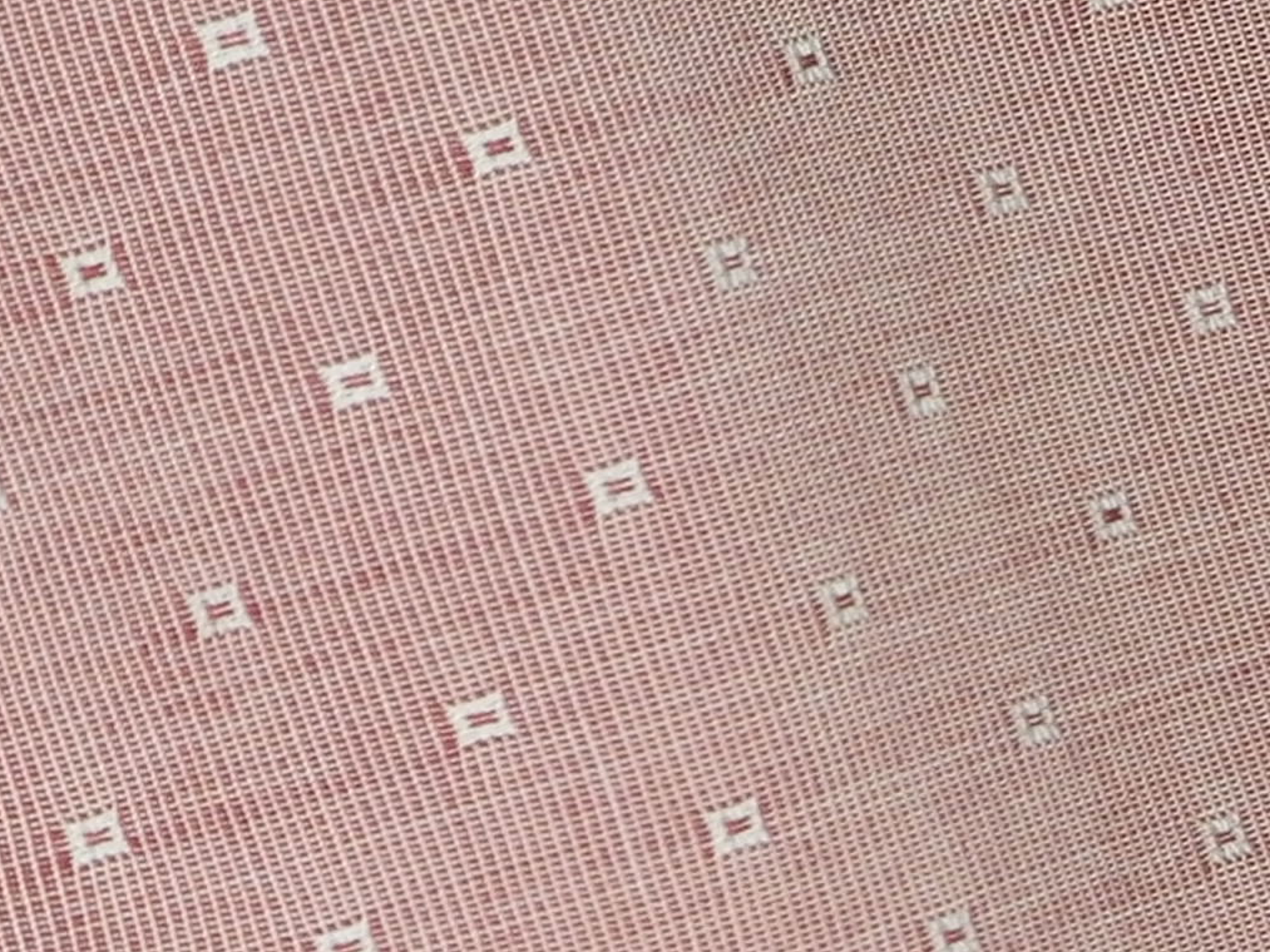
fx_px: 7302
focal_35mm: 199
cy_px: 1284
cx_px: 147
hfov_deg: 9.9
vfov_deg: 7.4
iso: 200
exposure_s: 1/40
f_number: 3.4
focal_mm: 8.3
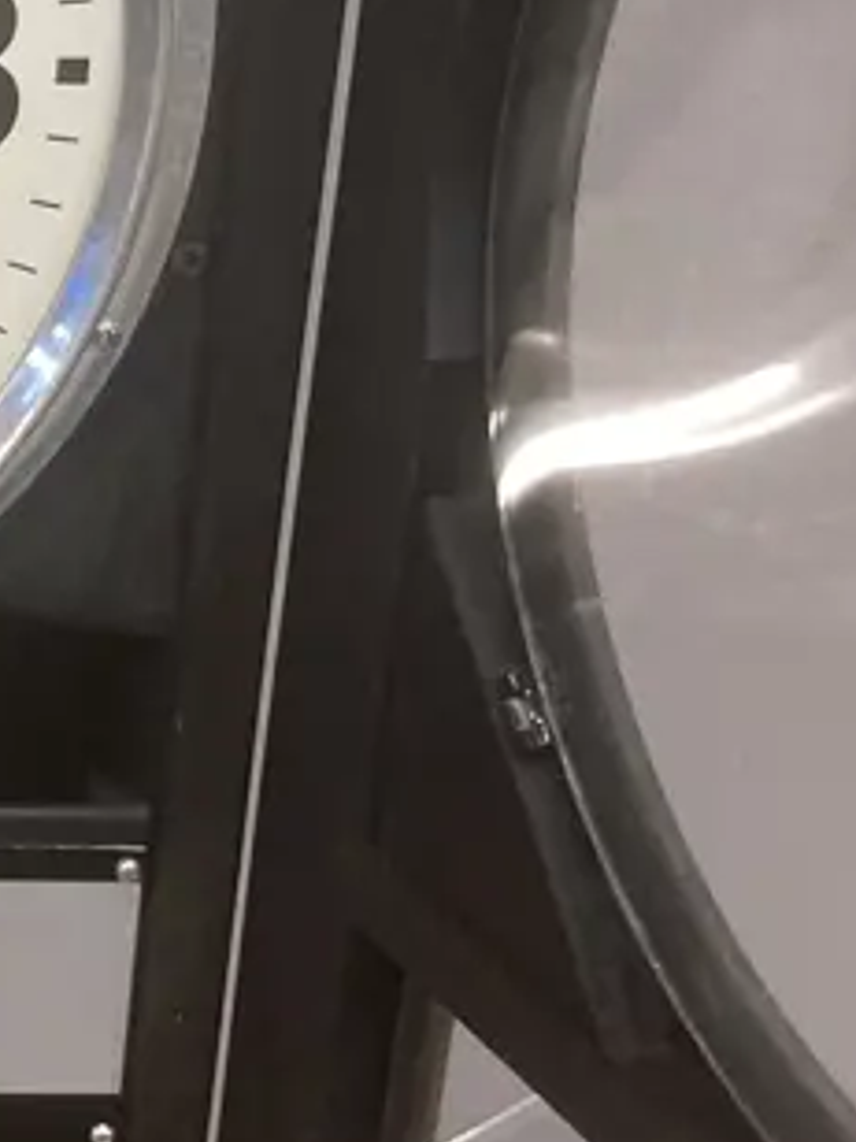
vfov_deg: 21.1
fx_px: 3066
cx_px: -526
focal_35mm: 93
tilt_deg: -24.5
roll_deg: -2.2
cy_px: 486
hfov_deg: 14.5
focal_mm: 3.99
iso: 125
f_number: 1.8
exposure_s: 1/50
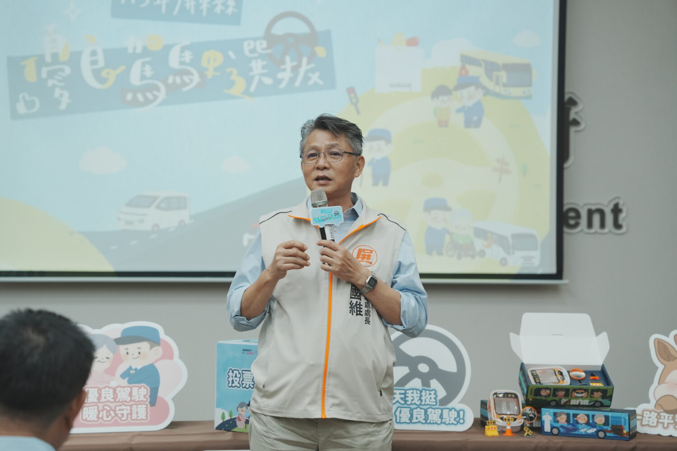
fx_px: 1316
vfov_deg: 19.5
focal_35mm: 70
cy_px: 226
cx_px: 338
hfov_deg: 28.8
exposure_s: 1/640
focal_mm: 70
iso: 1000
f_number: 3.2
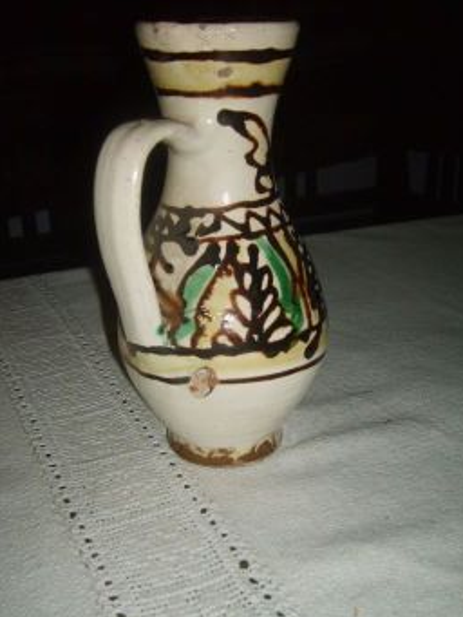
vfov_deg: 45.7
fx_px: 731
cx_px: 239
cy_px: 331
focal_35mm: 41
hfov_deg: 35.2
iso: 100
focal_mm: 5.8
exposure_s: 1/45
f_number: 2.8
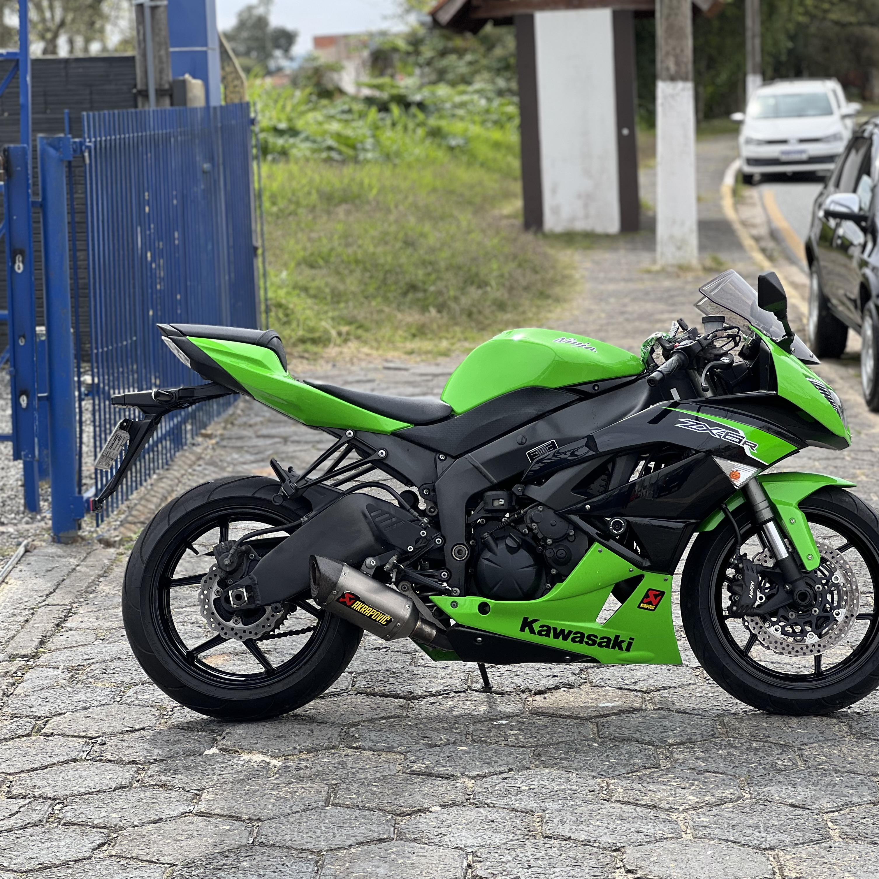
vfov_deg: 19.1
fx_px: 2614
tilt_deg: -7.0
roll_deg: +2.4
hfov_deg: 19.1
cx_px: 546
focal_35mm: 91
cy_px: 440
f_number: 2.8
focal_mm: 9
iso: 32
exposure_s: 1/314
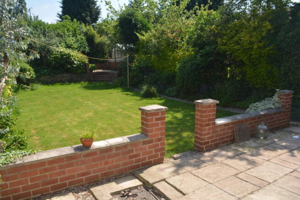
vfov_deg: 48.0
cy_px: 100
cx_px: 150
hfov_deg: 67.4
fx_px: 225
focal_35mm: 27
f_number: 6.3
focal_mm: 18
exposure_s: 1/200
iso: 100
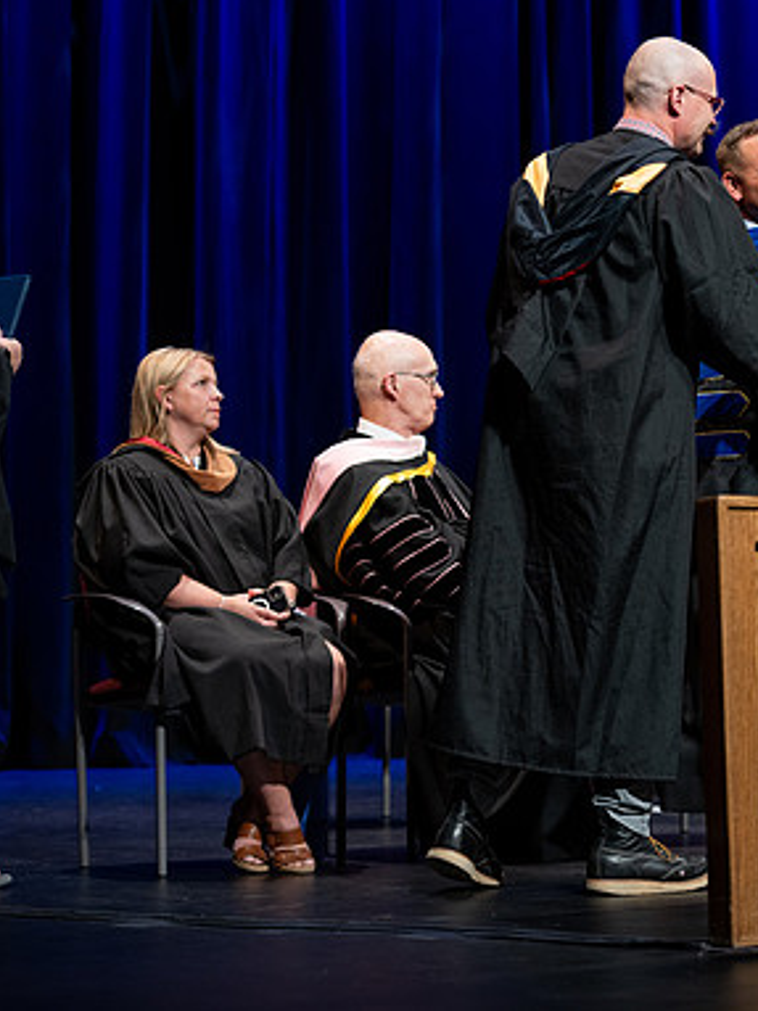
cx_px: 734
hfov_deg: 14.3
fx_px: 2980
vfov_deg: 19.3
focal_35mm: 102
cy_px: 503
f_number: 2.8
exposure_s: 1/250
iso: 500
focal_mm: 70
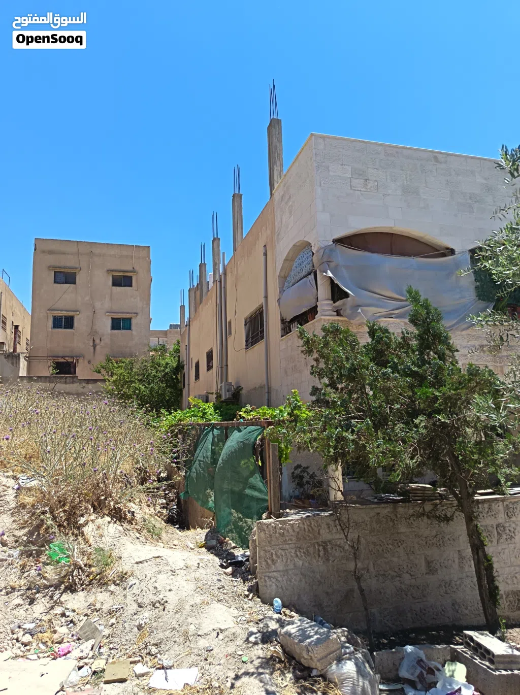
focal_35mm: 24
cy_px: 348
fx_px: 482
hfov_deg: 56.7
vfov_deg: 71.6
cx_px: 260
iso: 100
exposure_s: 1/511
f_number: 1.75
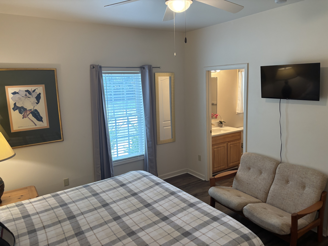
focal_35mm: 26
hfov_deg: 67.3
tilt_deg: -9.5
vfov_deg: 53.1
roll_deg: +2.3
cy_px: 123
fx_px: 246
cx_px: 164
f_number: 1.6
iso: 125
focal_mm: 5.96
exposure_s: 1/60
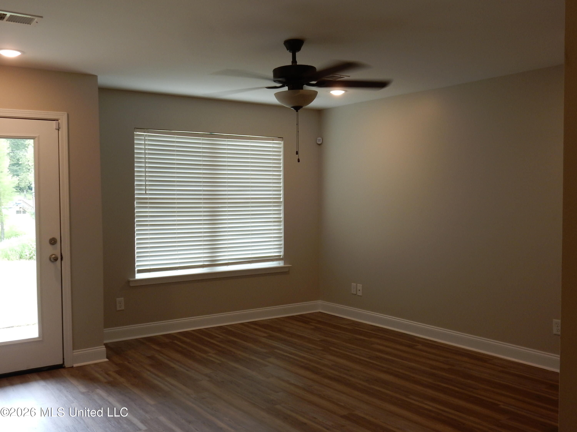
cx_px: 288
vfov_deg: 39.7
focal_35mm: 36
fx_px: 600
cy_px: 216
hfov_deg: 51.4
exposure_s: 1/30
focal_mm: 6.4
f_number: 4
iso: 125
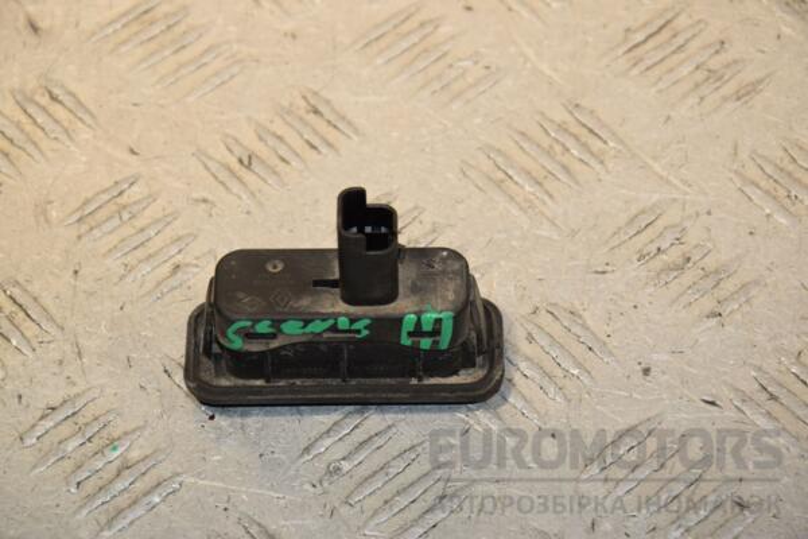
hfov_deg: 13.0
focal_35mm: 158
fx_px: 3535
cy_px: 270
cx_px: 404
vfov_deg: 8.7
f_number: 9
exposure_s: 1/200
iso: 800
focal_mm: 105
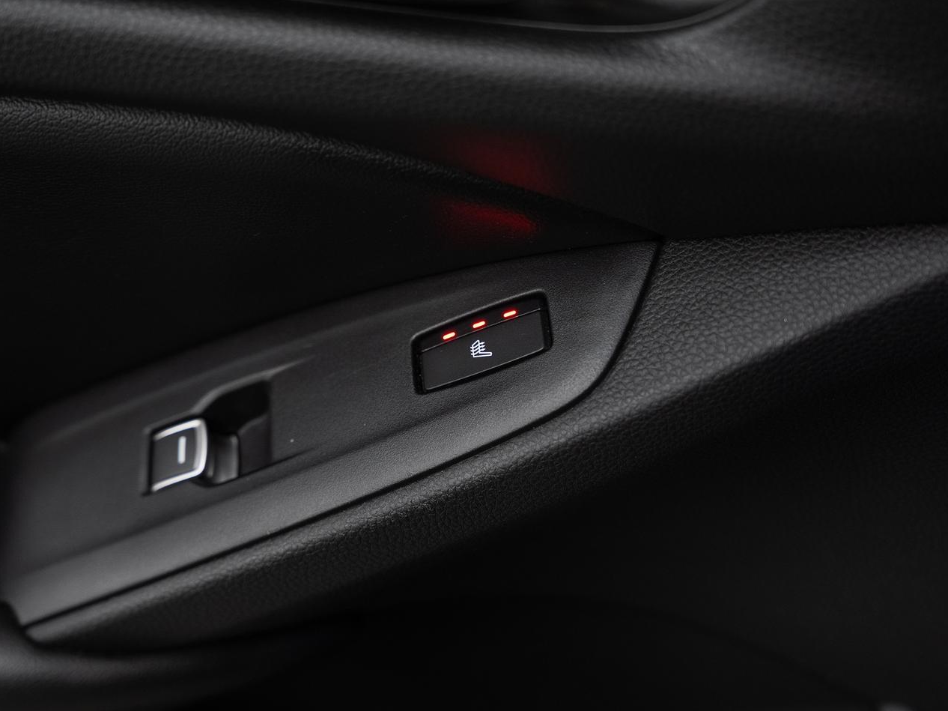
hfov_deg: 33.8
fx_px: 1561
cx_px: 477
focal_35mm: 57
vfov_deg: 25.7
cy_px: 358
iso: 800
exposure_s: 1/40
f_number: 4
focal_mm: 52.1
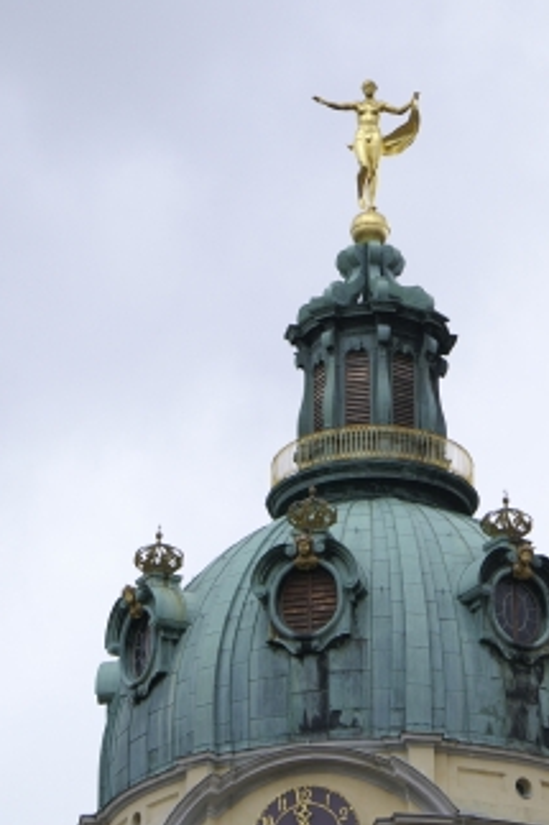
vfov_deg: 13.2
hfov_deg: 8.8
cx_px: 369
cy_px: 368
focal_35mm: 156
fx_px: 3572
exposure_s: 1/160
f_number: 8
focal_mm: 70
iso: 100
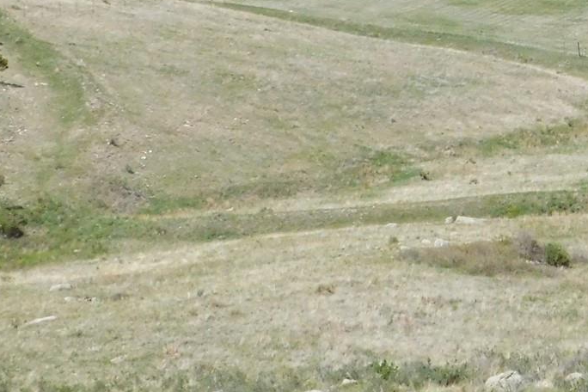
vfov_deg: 10.8
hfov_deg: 16.3
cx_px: 559
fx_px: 2025
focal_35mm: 124
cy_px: -95
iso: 800
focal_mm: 9
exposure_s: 1/1500
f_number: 7.6
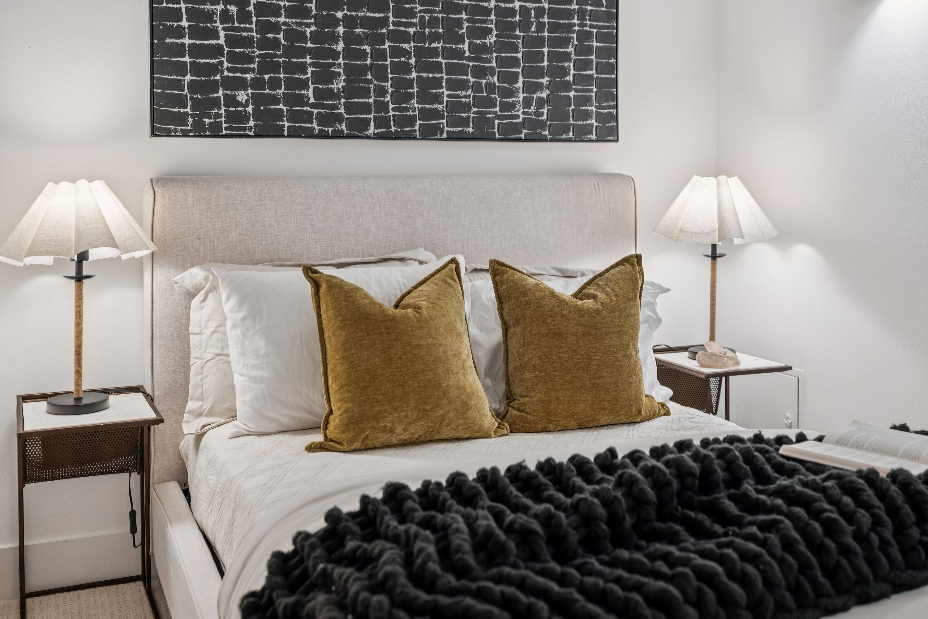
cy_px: 310
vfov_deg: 36.9
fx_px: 928
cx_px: 464
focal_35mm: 36
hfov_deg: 53.1
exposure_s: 1/10
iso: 160
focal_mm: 36
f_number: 3.5
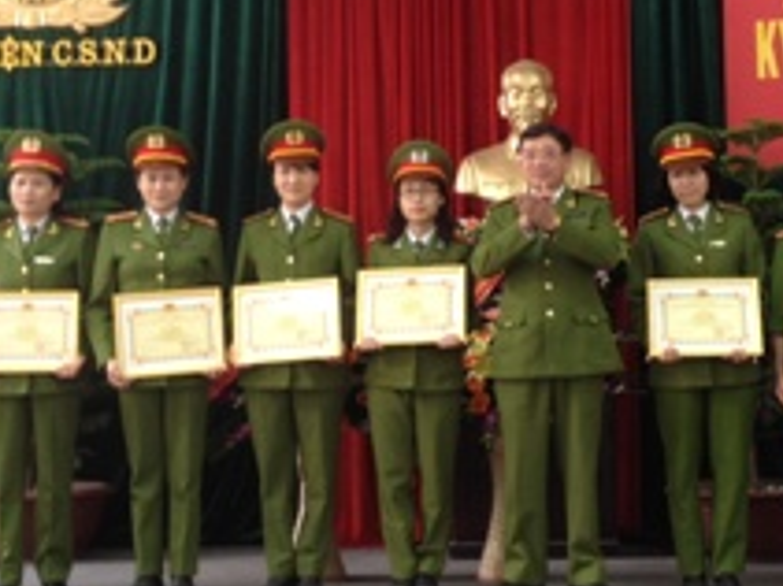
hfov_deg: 23.5
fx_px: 1876
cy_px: 258
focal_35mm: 83
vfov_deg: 17.8
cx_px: 482
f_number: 2.4
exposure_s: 1/20
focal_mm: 4.28
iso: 80
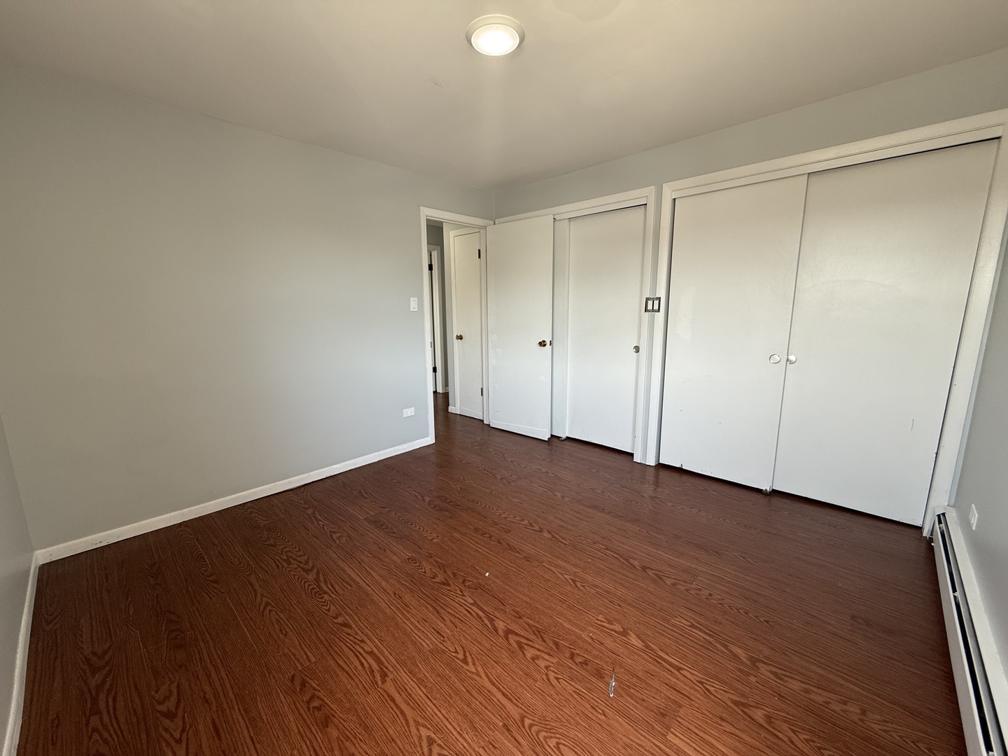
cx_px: 504
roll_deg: +0.8
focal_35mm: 14
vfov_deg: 85.7
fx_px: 408
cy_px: 378
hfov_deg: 102.1
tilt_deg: -9.9
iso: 80
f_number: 2.2
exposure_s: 1/99
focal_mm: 2.22
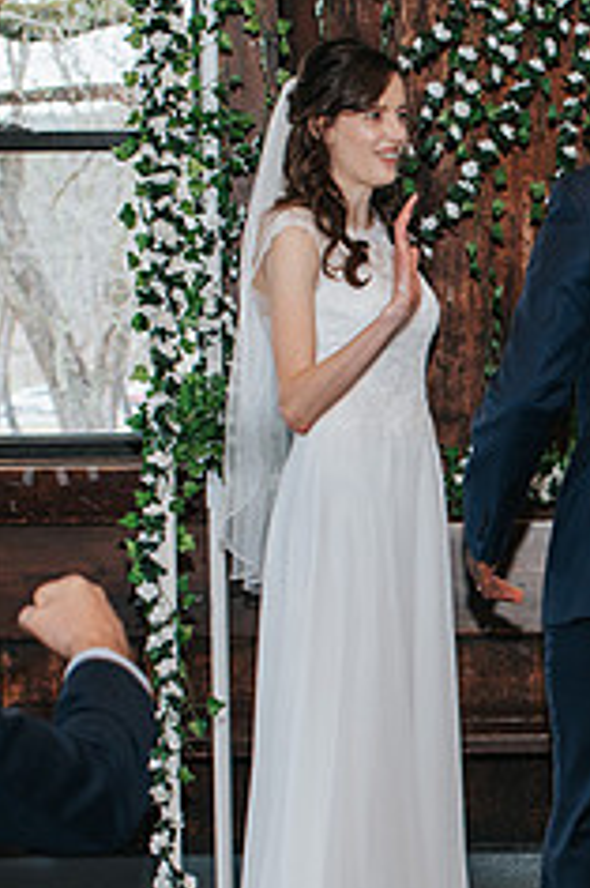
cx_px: 773
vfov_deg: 16.4
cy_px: 752
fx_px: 3053
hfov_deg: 10.8
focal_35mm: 124
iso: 1000
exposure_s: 1/200
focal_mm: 35
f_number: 3.2
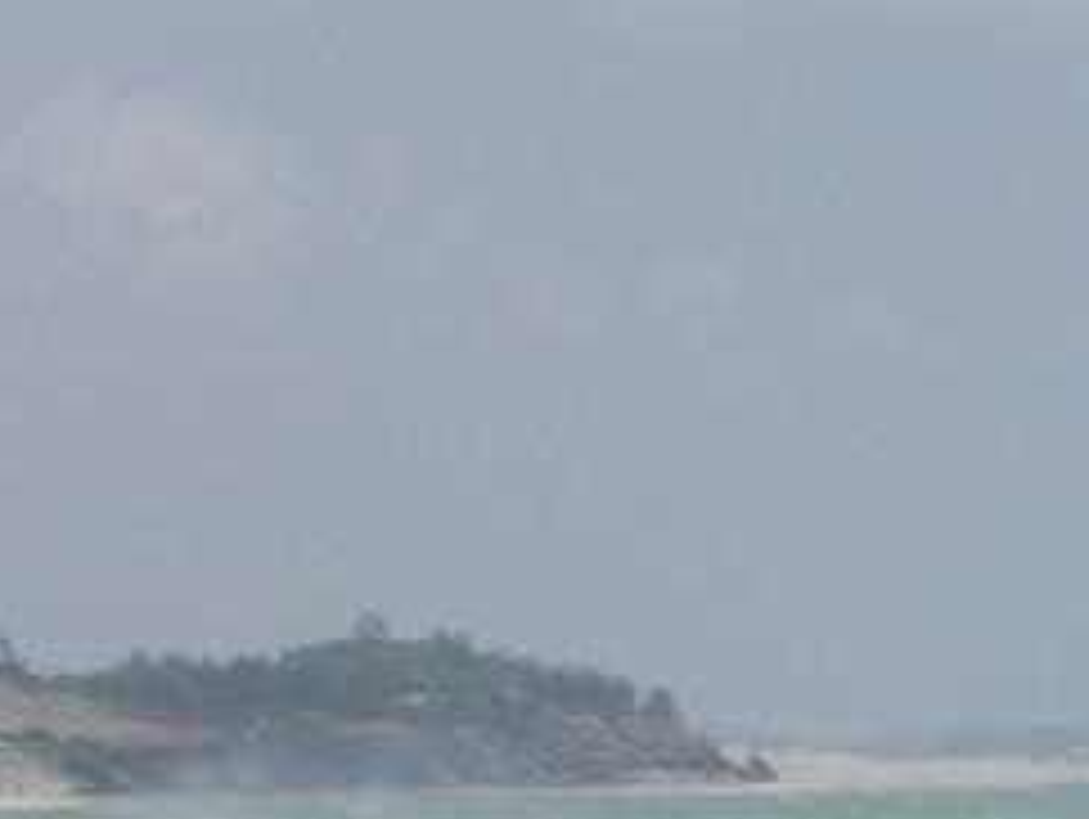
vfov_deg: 4.1
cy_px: 918
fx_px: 11494
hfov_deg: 5.4
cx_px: 1222
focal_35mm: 365
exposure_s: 1/671
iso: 160
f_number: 8
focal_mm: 28.8
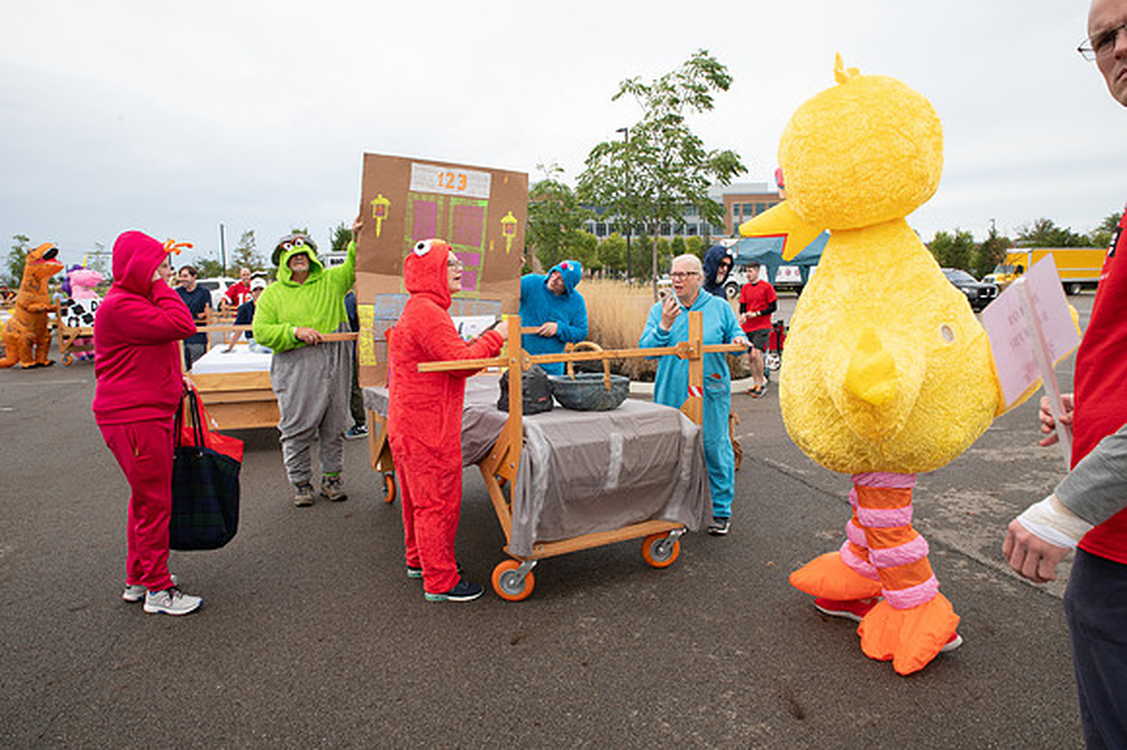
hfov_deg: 73.8
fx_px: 751
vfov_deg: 53.1
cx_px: 564
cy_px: 375
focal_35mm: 24
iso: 640
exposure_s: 1/200
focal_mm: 24
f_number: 10
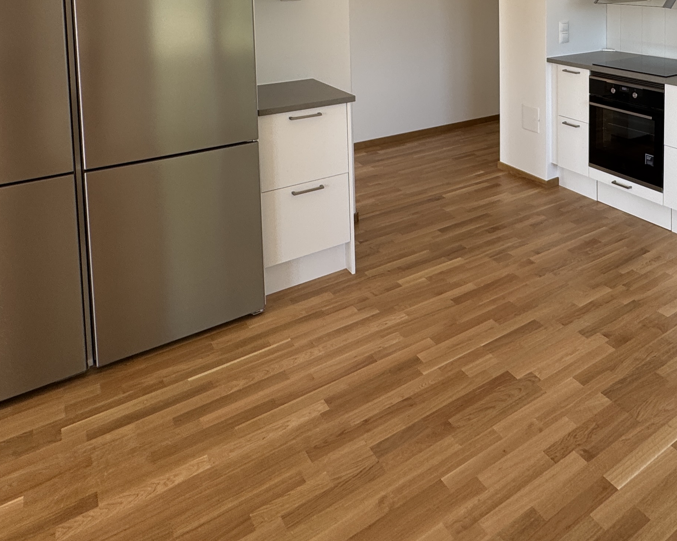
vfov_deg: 42.5
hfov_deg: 53.9
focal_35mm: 30
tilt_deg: -4.0
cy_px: 12
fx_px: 601
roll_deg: -0.1
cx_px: 561
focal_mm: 2.22
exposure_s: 1/116
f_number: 2.2
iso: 40
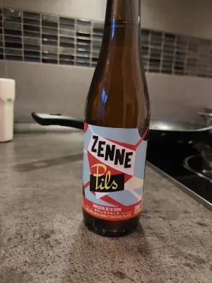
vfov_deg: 71.6
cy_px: 142
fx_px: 196
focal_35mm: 24
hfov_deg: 56.8
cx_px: 106
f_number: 1.8
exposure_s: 1/25
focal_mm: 5.23
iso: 800
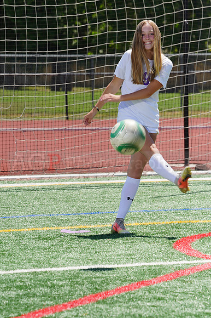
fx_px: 2227
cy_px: 159
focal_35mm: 253
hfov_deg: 5.4
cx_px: 106
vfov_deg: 8.1
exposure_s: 1/250
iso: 200
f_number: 13
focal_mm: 253
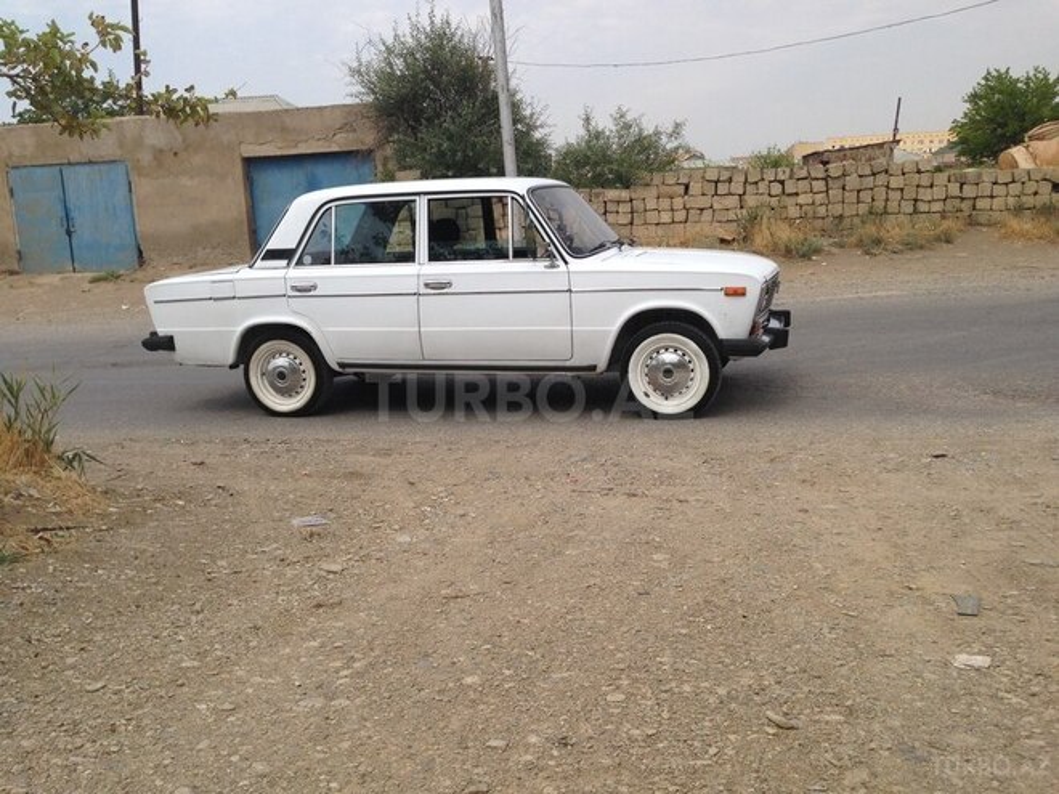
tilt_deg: -9.8
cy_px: 397
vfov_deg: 42.9
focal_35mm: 33
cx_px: 530
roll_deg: +1.1
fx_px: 1010
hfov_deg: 55.4
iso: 50
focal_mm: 4.12
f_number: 2.4
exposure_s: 1/2008
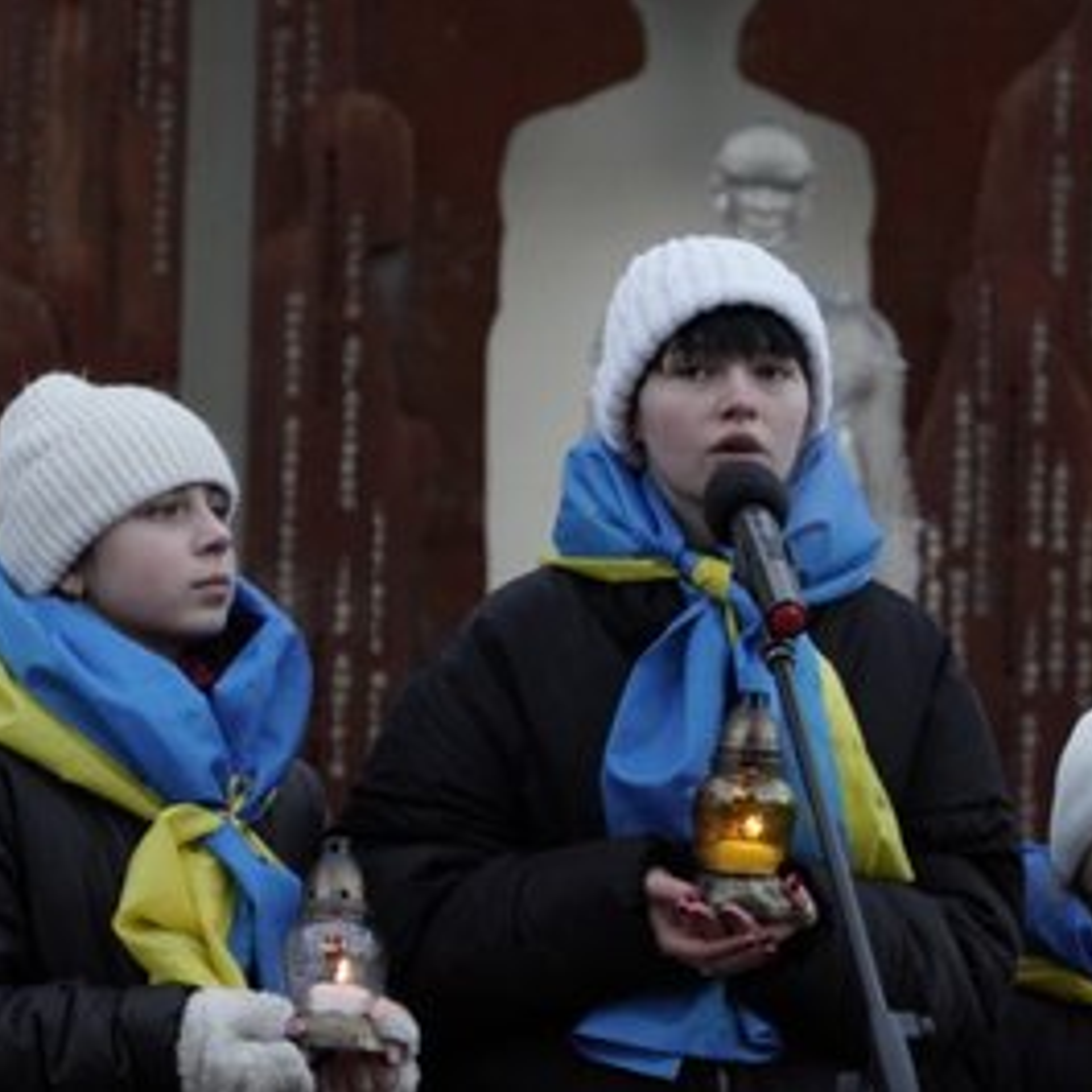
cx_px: 639
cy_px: 546
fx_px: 6804
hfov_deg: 9.2
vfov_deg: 9.2
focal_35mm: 191
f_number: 5.6
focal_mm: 99
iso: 1000
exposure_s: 1/100
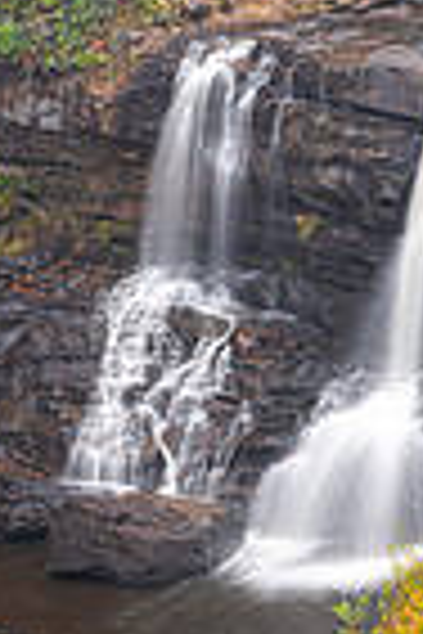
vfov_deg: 8.2
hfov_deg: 5.5
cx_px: 468
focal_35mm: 249
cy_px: -27
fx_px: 4388
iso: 64
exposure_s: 1/1.67
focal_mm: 78
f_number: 13
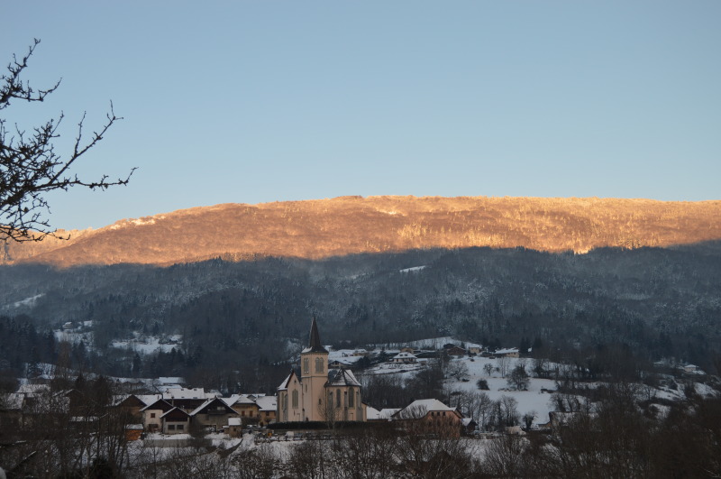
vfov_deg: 34.1
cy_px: 240
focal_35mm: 39
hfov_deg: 49.6
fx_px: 780
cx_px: 360
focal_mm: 26
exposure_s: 1/125
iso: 100
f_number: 5.6
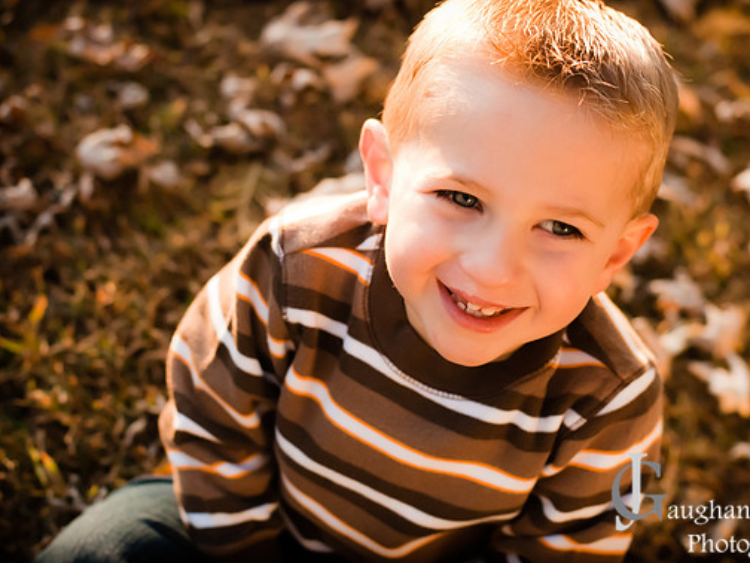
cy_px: 277
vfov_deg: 17.8
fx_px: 1798
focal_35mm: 83
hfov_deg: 23.6
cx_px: 405
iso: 400
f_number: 3.5
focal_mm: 50
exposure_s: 1/400
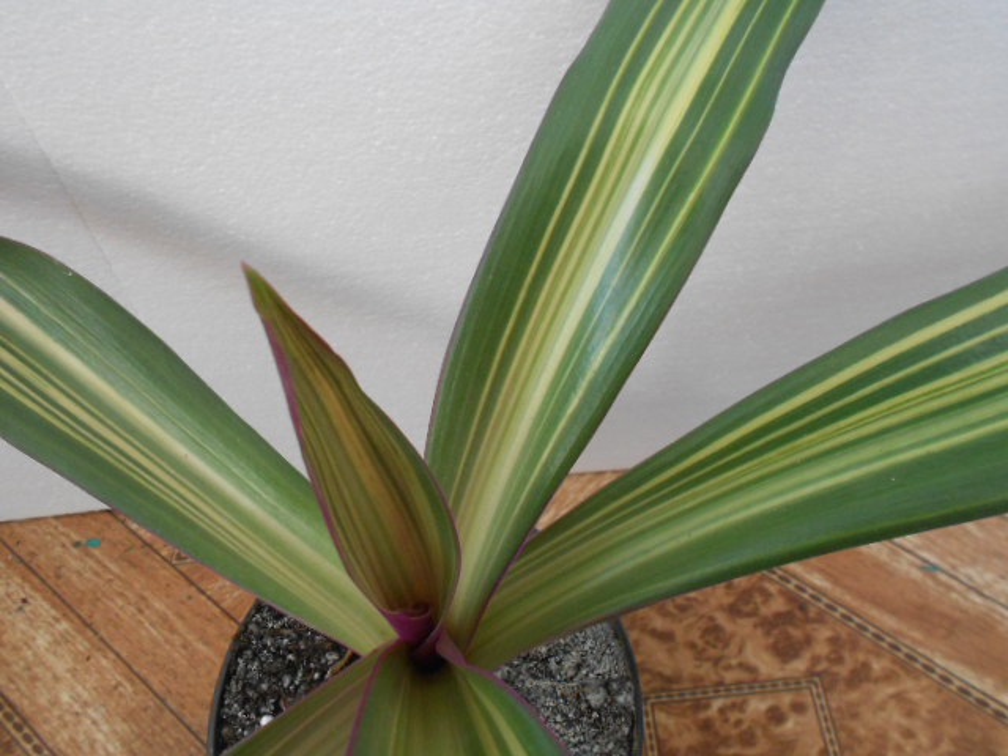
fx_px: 844
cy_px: 378
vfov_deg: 48.2
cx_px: 504
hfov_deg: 61.7
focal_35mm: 29
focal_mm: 5.3
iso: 320
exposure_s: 1/30
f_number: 3.4
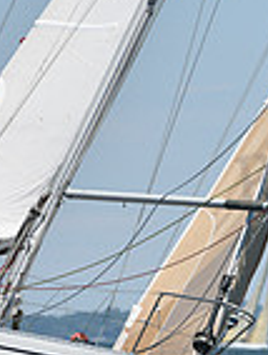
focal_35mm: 1137
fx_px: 11702
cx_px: 108
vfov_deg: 1.7
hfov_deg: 1.3
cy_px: 306
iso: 250
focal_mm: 290
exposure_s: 1/1000
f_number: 7.1
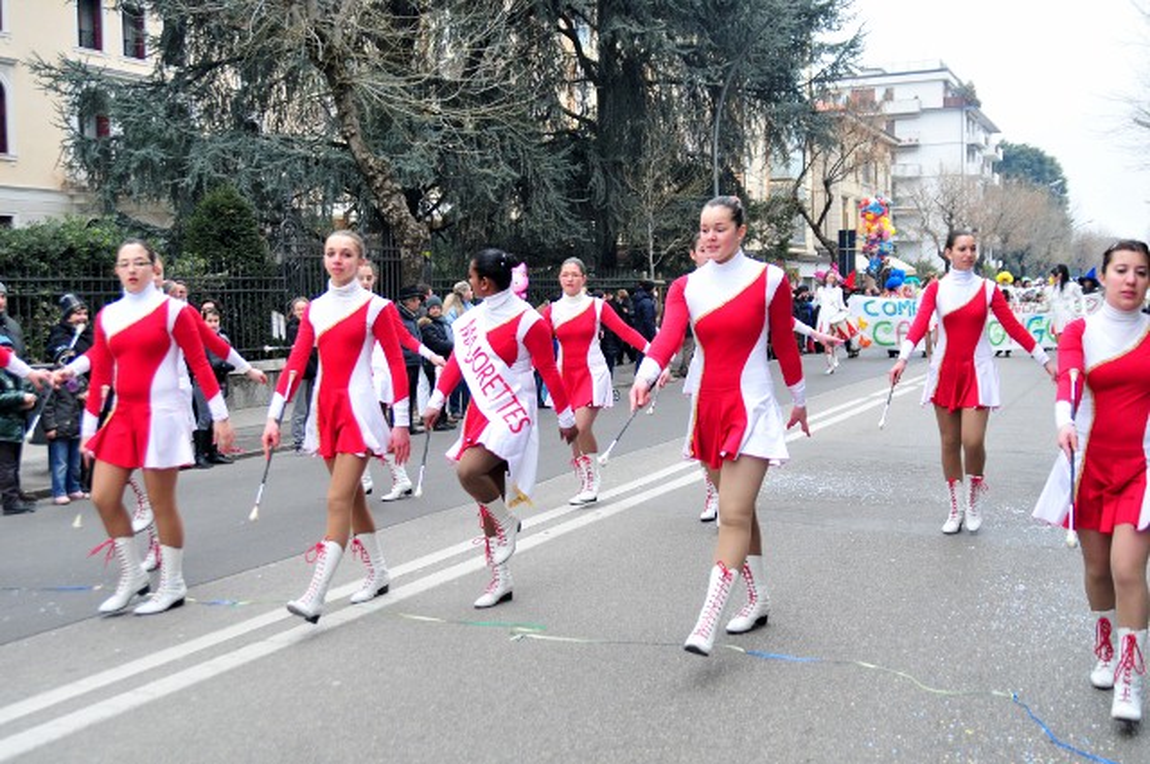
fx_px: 1149
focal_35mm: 36
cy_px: 382
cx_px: 575
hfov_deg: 53.2
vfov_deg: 36.8
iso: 500
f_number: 3.2
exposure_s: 1/500
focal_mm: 24
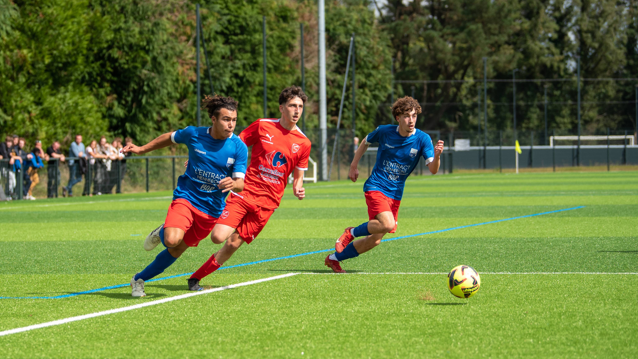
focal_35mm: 137
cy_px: 152
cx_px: 235
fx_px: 2318
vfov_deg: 8.9
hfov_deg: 15.7
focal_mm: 90
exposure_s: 1/4000
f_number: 2.8
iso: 180
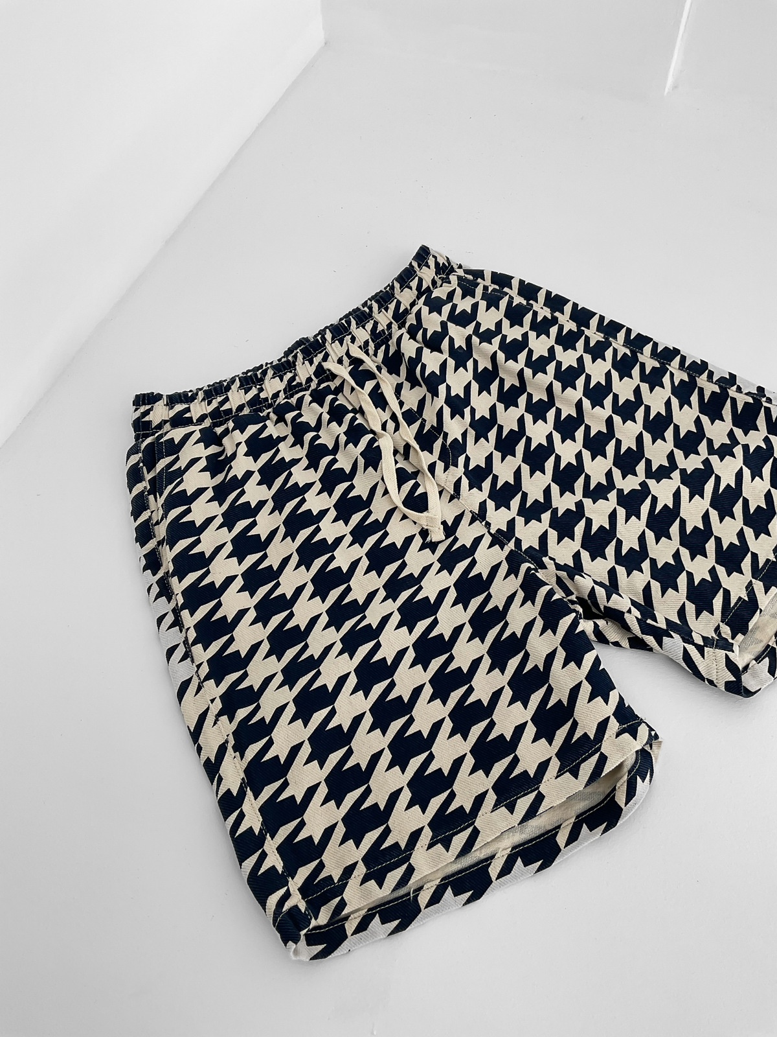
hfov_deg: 48.2
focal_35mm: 29
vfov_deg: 61.7
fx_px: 868
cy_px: 518
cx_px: 388
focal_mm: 3
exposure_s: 1/120
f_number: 1.8
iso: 25
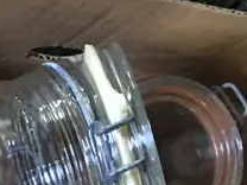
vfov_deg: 9.5
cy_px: 407
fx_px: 1020
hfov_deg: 12.9
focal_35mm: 143
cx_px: -146
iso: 125
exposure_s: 1/8
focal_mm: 4.15
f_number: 2.2
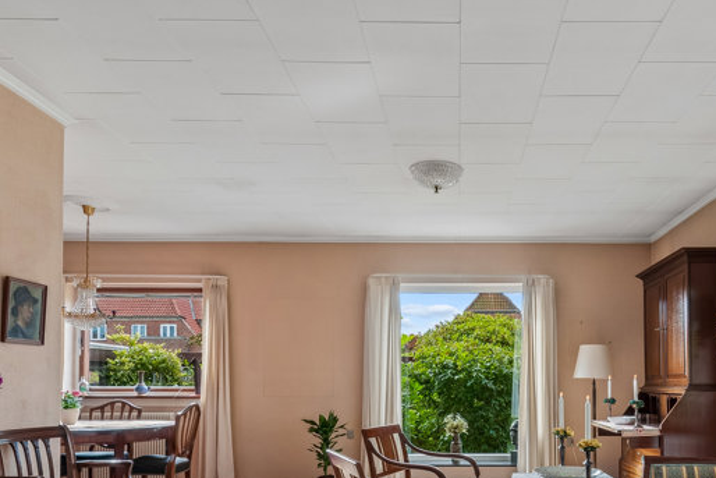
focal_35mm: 28
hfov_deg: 64.3
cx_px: 457
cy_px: 356
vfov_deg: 44.9
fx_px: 557
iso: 200
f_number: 10
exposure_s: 1/20
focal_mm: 12
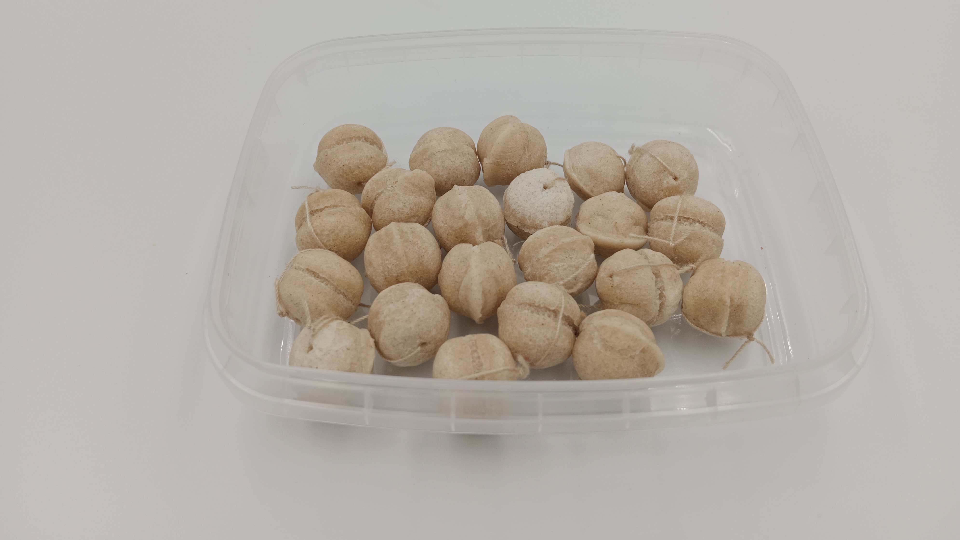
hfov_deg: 66.1
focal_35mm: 29
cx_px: 484
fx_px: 738
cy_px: 183
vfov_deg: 39.7
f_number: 1.8
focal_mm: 3.96
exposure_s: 1/175
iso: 105
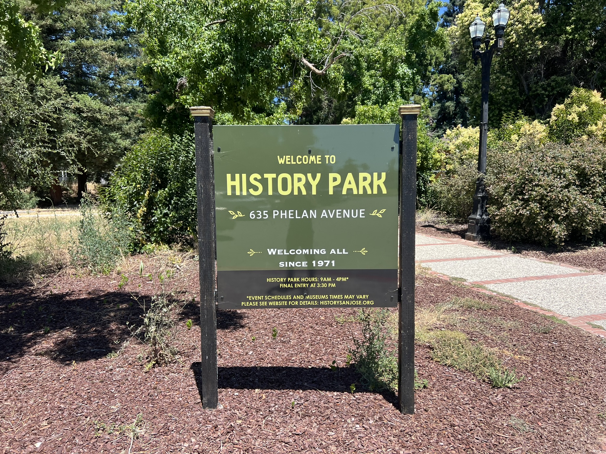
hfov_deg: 67.3
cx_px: 303
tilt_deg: -6.9
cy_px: 227
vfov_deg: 53.1
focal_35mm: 26
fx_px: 455
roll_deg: +0.9
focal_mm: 5.7
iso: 50
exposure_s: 1/1724
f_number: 1.5
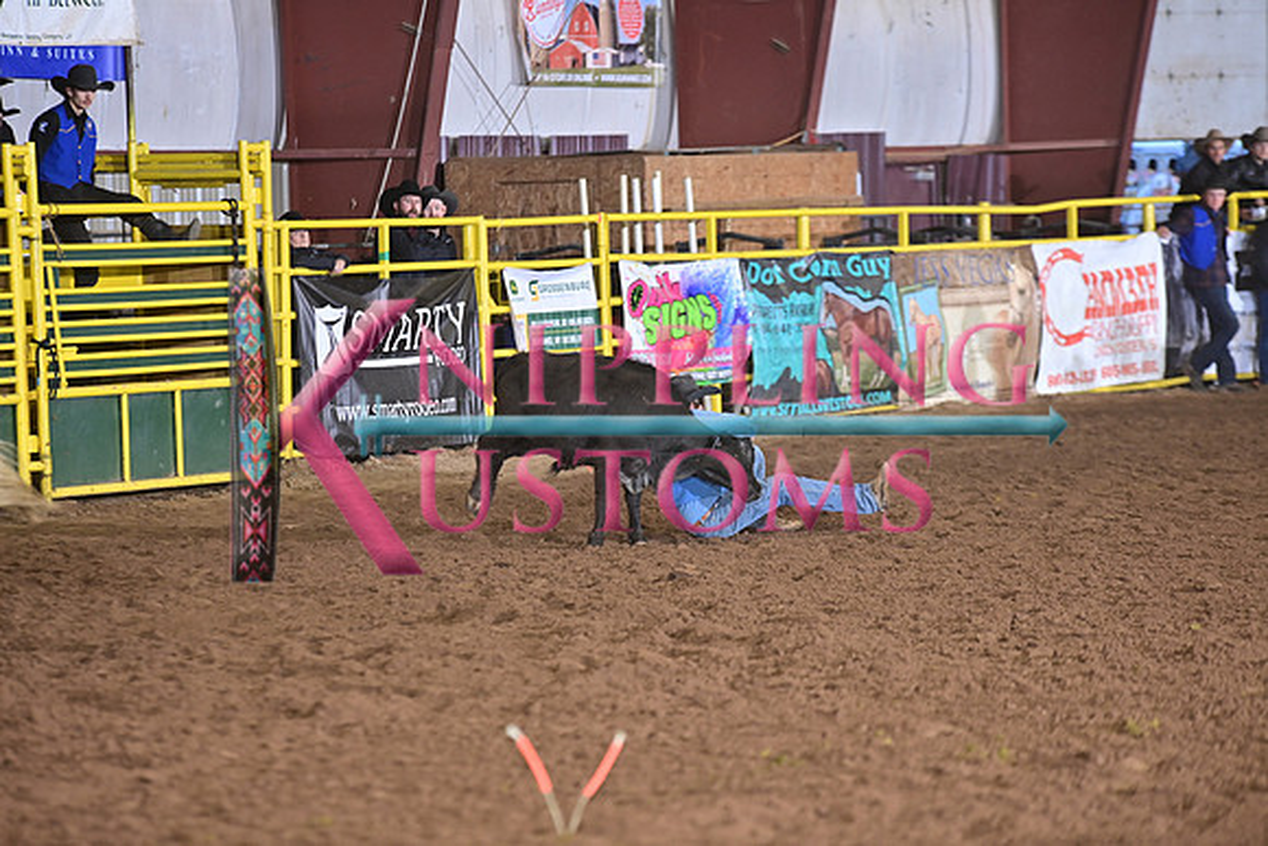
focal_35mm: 200
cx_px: 634
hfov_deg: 10.3
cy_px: 423
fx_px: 7046
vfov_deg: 6.9
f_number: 3.2
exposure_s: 1/200
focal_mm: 200
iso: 1250
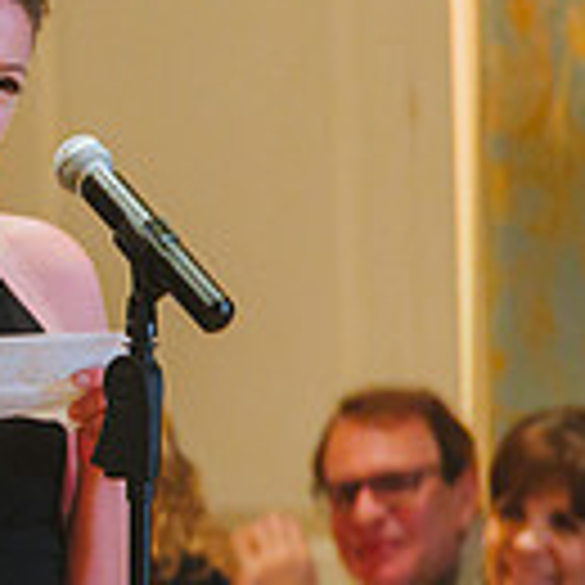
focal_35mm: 785
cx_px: -749
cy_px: 626
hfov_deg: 2.2
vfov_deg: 2.2
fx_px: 15009
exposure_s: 1/60
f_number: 2.8
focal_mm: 200
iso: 2500
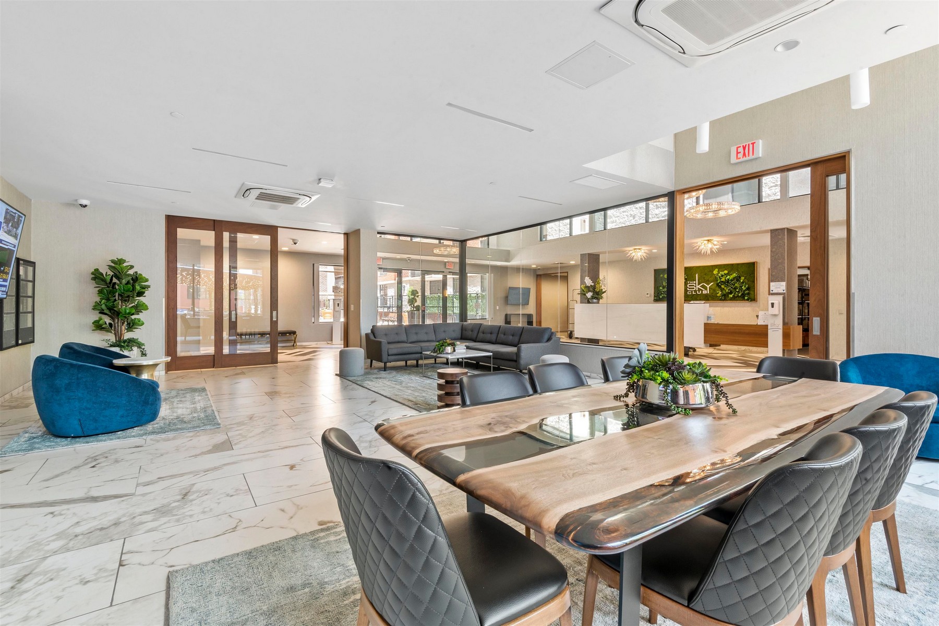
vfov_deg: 73.7
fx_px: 417
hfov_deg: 96.7
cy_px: 313
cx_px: 470
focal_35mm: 16
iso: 500
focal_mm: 16
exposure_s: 1.6
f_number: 18
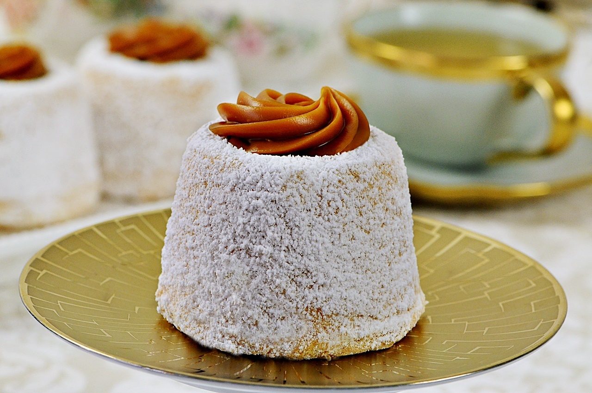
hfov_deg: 13.1
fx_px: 2587
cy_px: 196
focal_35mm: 158
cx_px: 296
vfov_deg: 8.7
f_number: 10
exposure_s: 1/20
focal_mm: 105
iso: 1000
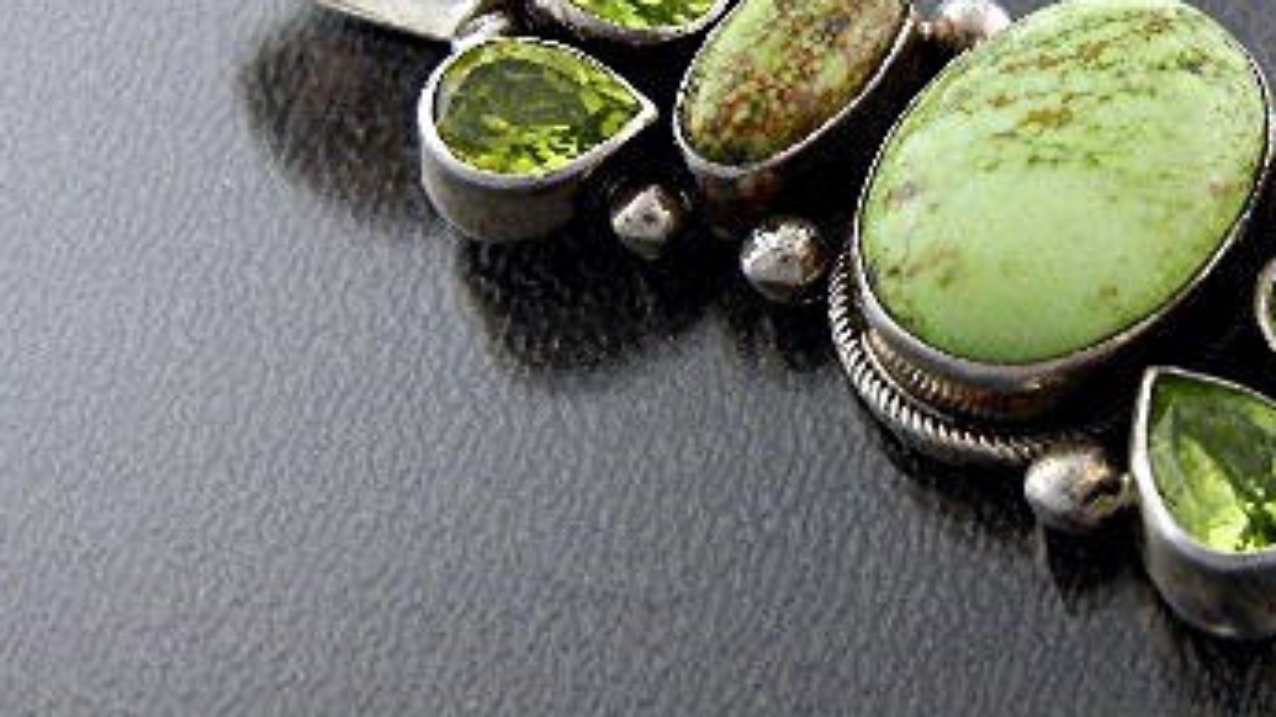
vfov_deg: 13.2
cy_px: 159
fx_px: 3079
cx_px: 910
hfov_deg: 23.2
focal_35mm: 91
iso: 400
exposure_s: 1/39
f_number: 3.8
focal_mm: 8.1
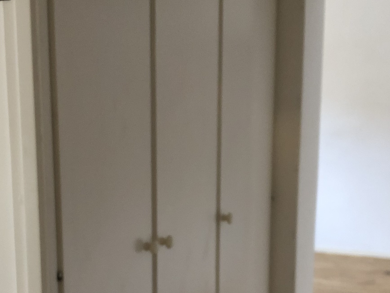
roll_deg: -0.2
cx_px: 173
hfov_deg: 29.8
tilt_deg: -11.9
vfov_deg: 22.2
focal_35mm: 65
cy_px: 245
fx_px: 732
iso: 64
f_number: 1.8
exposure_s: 1/15
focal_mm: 3.99
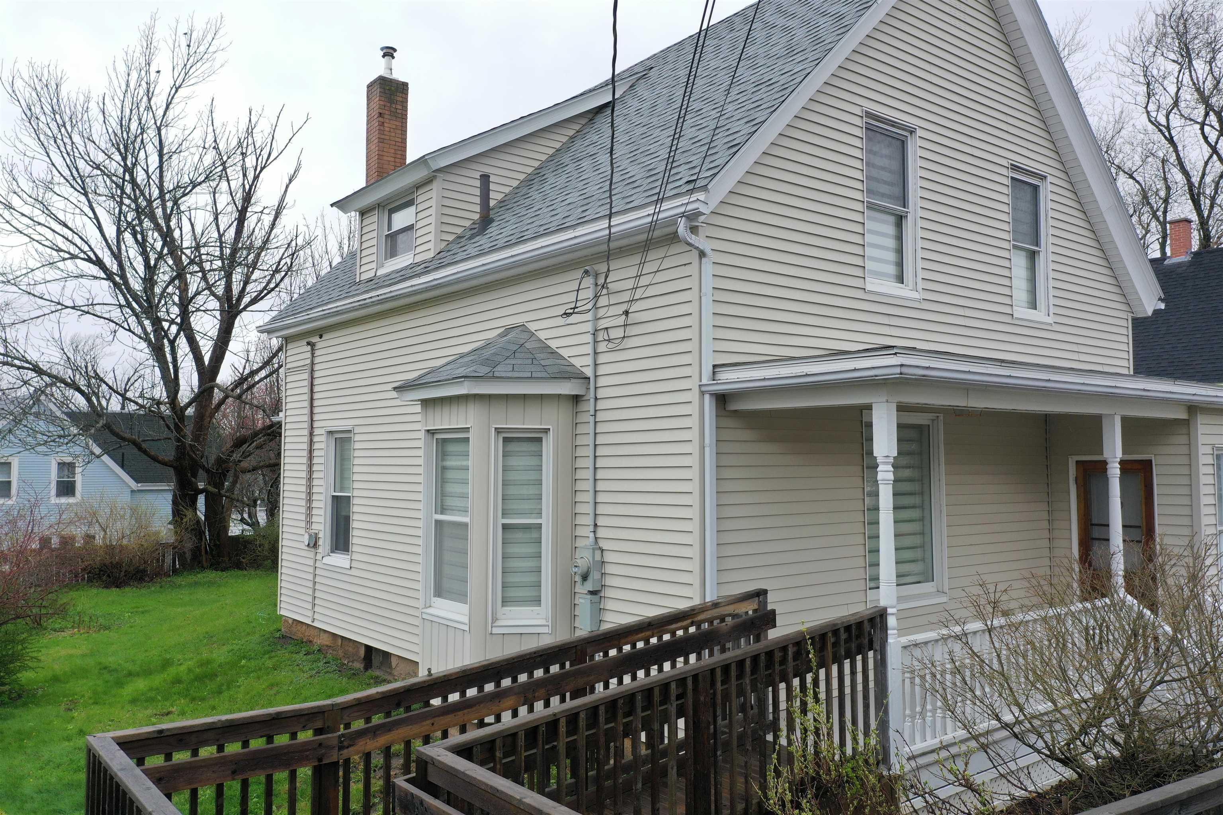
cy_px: 408
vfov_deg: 46.4
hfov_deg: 65.5
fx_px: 951
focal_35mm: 28
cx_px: 612
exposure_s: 1/200
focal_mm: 10.26
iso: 100
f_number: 4.5
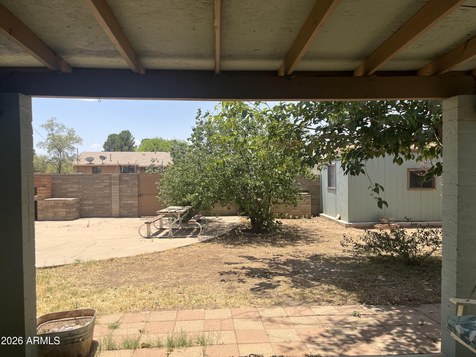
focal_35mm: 26
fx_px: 358
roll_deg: +0.4
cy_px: 178
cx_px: 238
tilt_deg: -0.7
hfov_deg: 67.3
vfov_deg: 53.1
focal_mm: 5.1
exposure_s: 1/2463
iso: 50
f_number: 1.6
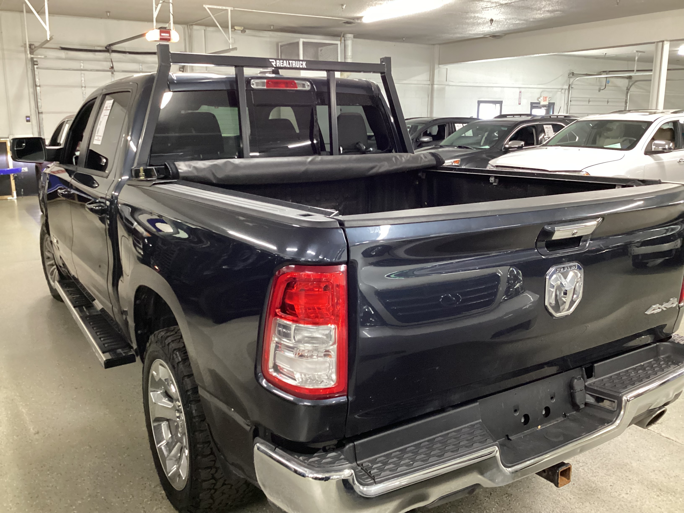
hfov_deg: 58.4
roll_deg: -0.5
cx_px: 342
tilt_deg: -14.3
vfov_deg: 45.4
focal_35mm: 31
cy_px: 256
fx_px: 613
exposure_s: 1/30
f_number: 2.4
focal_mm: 3.3
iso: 400
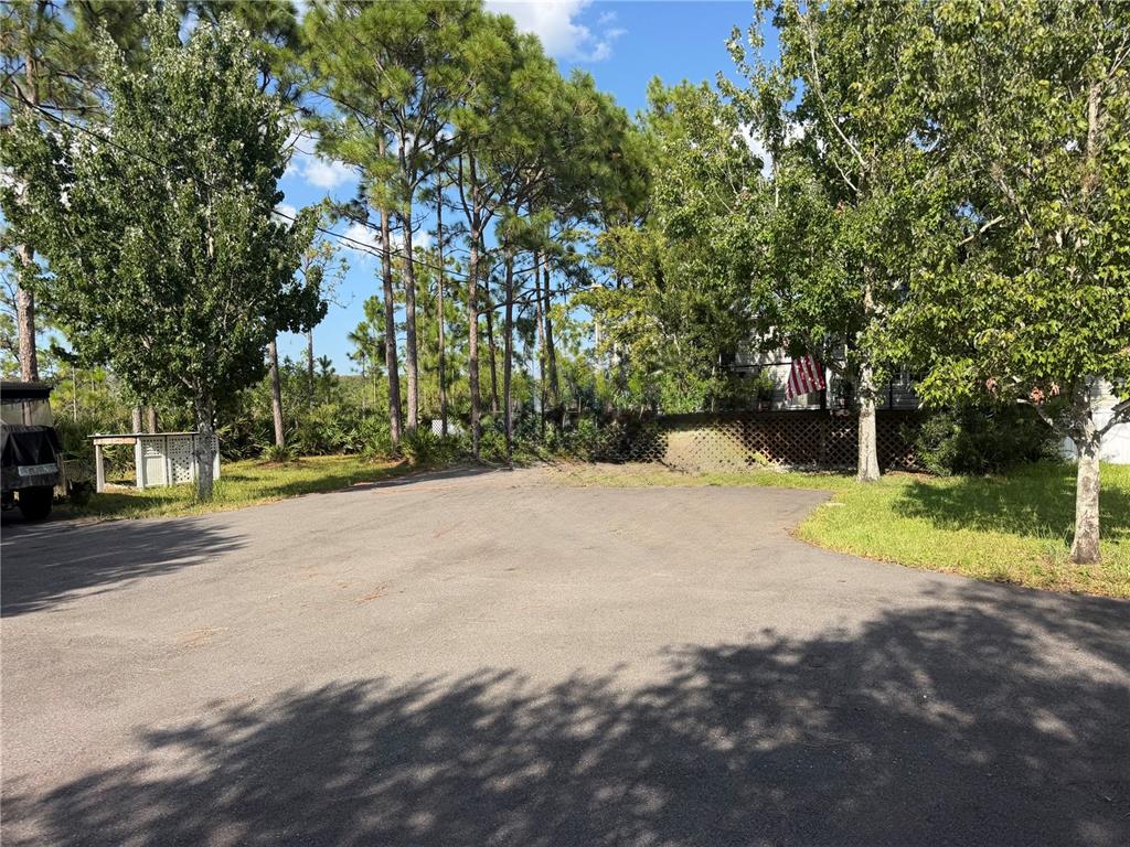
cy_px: 424
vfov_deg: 56.8
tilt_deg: -1.7
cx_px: 565
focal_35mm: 24
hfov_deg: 71.6
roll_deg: +1.0
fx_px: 783
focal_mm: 6.76
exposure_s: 1/2907
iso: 80
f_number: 1.78
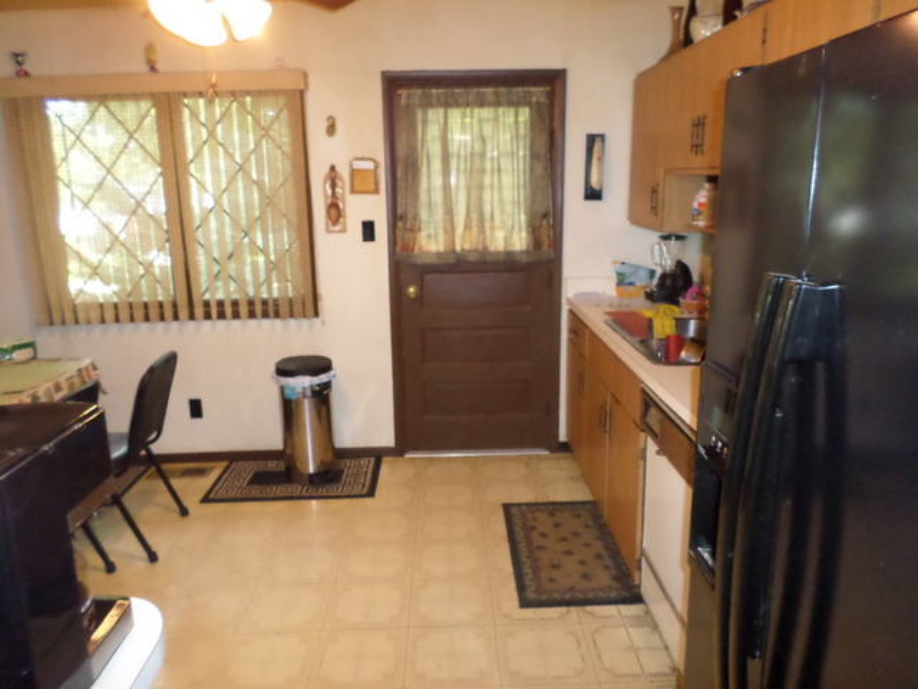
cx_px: 459
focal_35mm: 25
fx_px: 663
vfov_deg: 54.9
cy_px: 344
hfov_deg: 69.4
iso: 400
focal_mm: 4.5
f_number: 2.5
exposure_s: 1/30
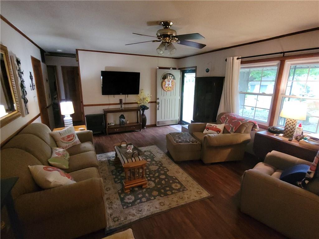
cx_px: 160
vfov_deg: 89.9
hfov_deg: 106.2
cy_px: 120
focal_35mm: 13
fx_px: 120
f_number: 2.2
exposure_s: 1/24
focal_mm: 2.2
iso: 640
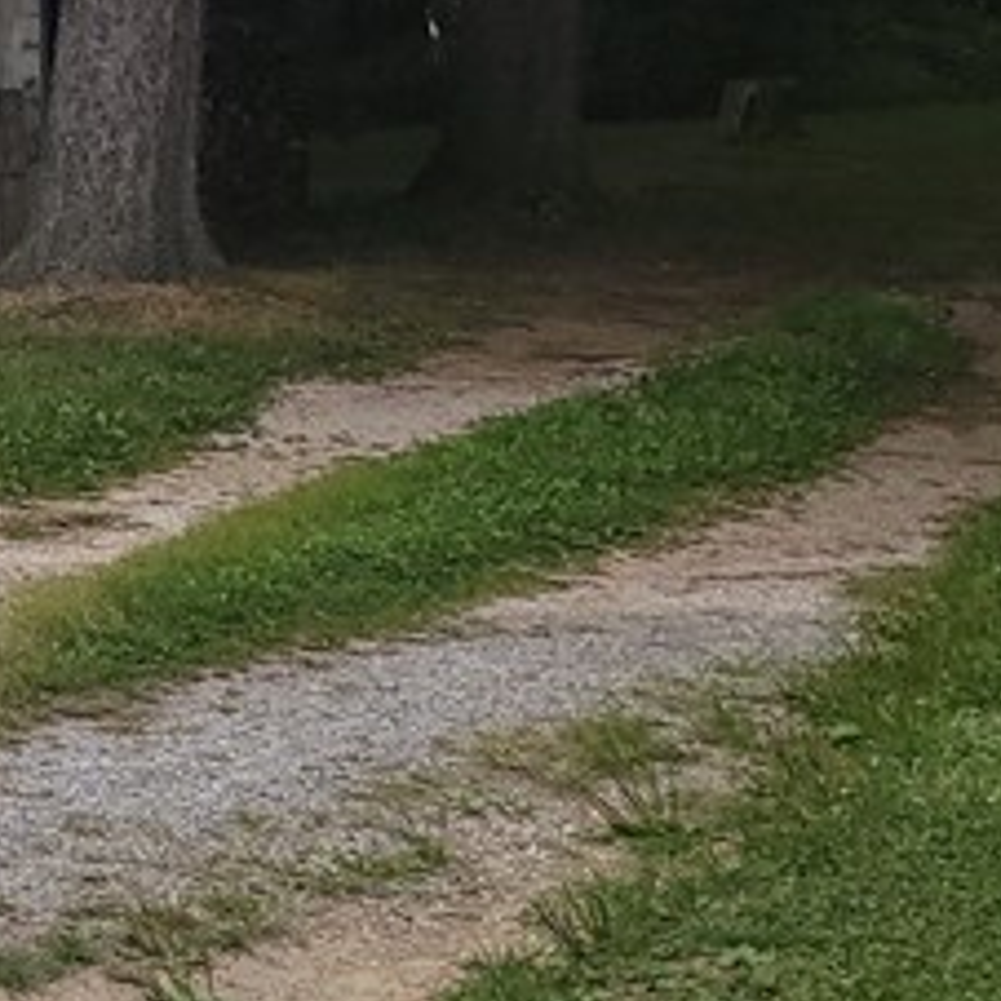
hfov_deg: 14.2
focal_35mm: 104
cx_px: -961
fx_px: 3402
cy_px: 115
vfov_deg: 16.5
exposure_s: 1/169
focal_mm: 5.4
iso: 40
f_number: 1.8
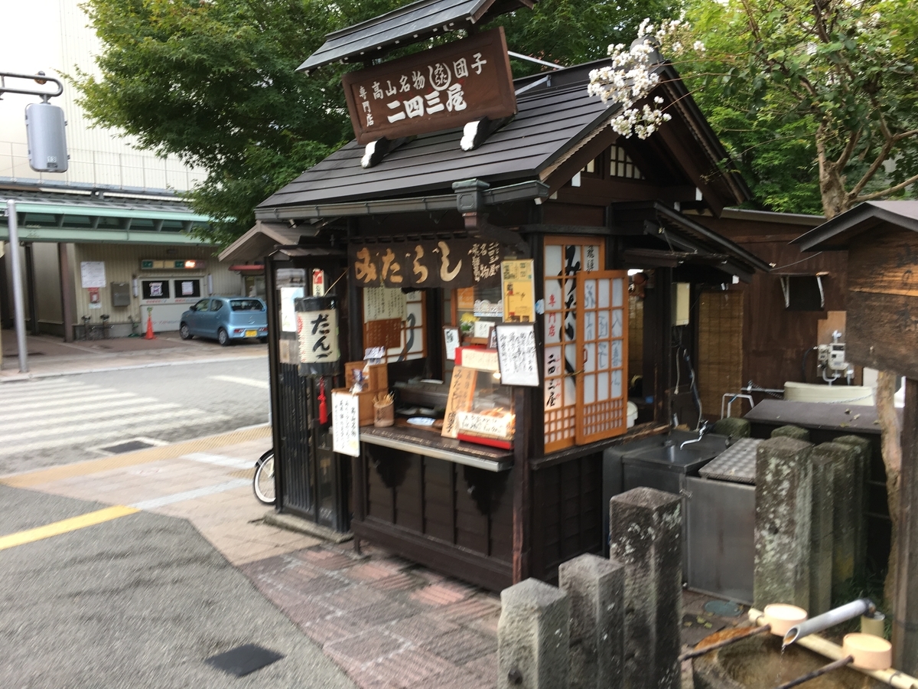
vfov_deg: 48.2
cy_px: 344
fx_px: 769
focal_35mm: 29
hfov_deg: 61.7
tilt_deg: -7.6
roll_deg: +0.7
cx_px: 459
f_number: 2.2
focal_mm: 4.15
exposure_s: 1/60
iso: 25
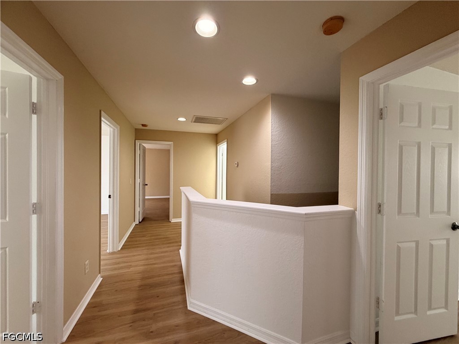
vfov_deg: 85.7
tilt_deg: -0.5
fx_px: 186
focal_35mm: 14
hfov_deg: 102.1
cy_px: 172
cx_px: 230
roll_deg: -0.7
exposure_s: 1/60
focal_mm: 2.22
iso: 320
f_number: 2.2
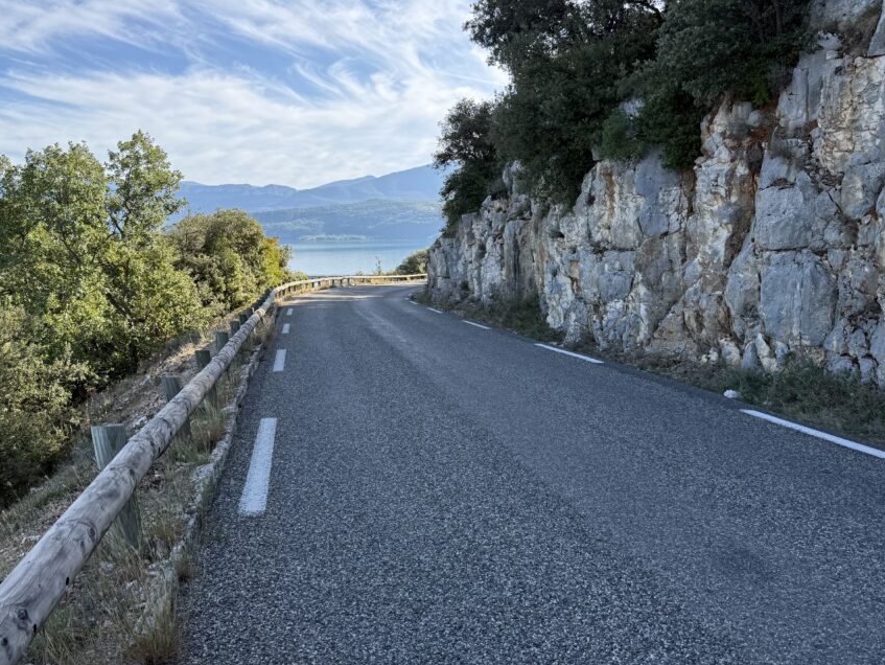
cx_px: 417
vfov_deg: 48.2
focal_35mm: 29
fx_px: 742
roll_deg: +0.4
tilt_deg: -6.0
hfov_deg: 61.6
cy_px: 301
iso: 100
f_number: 1.78
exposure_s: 1/2110
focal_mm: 6.76
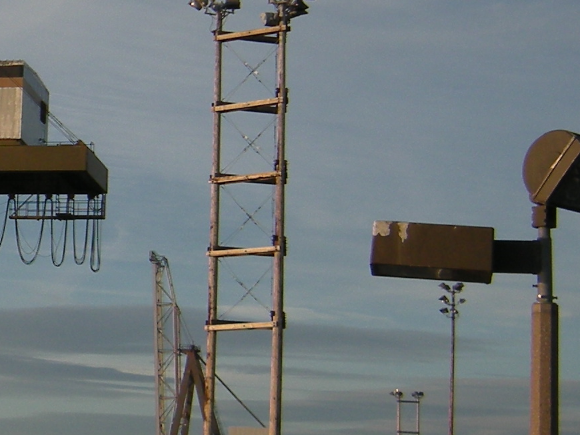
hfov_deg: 16.9
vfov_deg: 14.1
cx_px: -290
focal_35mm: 105
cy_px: 245
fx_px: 1760
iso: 64
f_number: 5.6
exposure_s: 1/190
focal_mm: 4.7
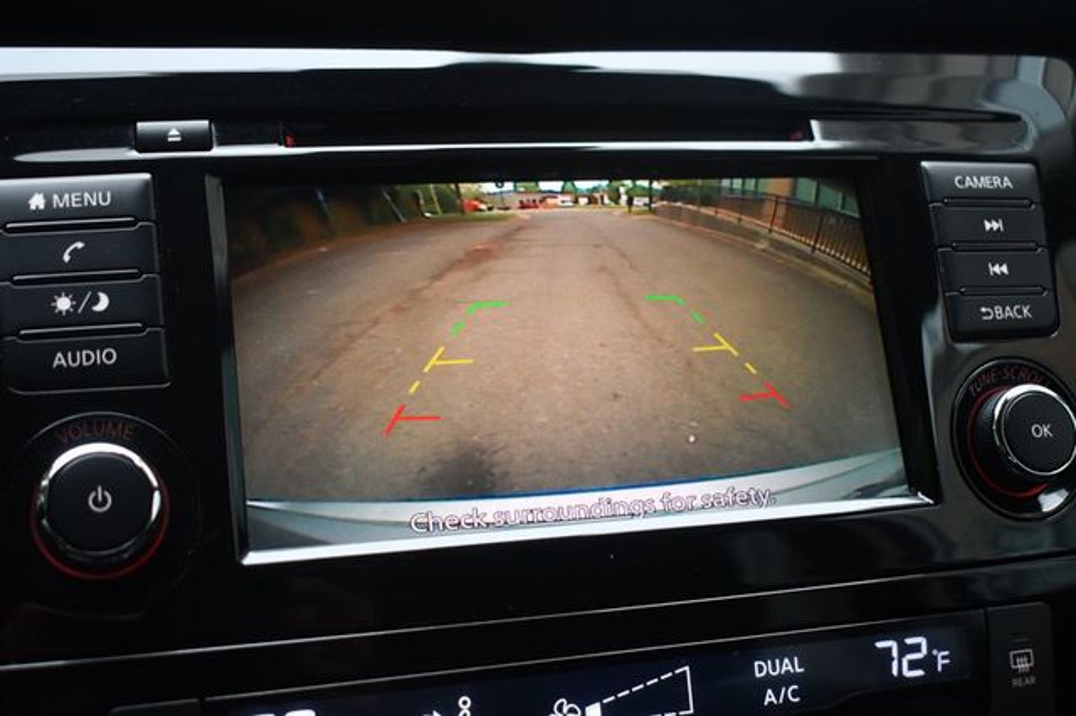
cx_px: 538
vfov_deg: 28.0
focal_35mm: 48
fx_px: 1434
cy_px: 358
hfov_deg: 41.1
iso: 1100
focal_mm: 32
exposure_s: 1/125
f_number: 4.5
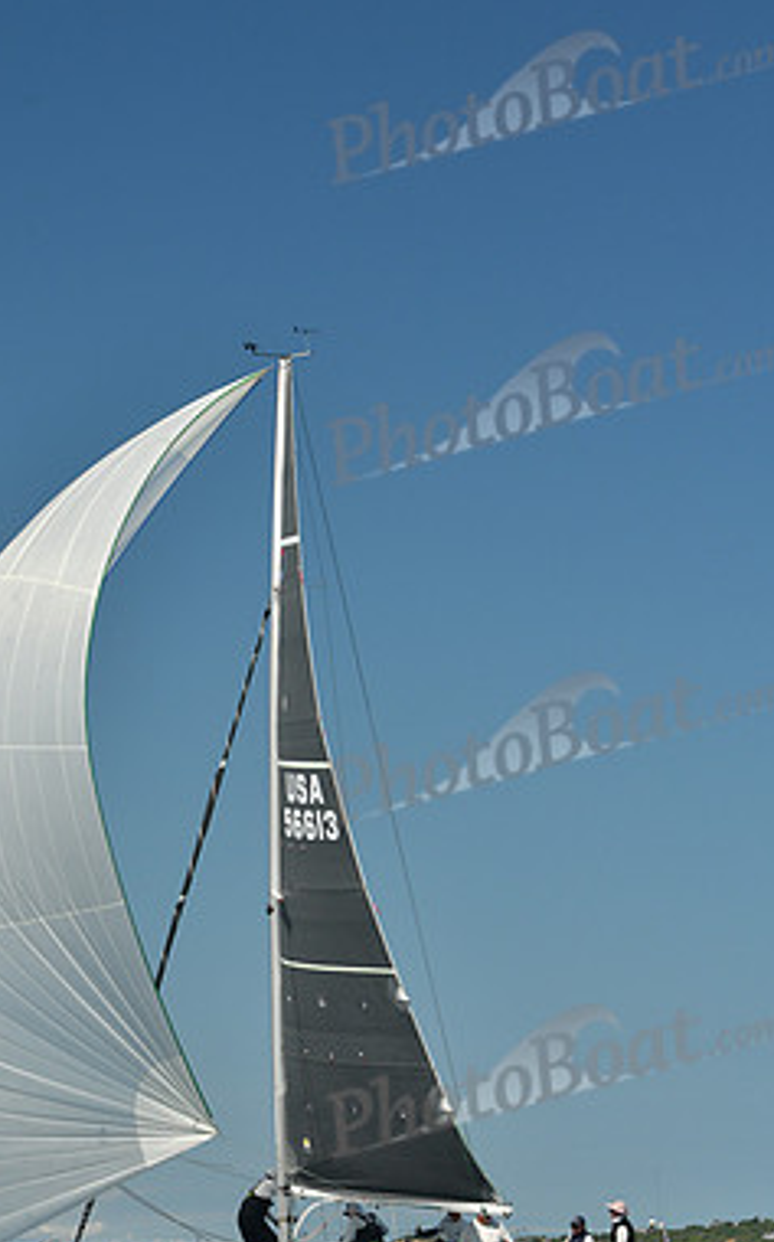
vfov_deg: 19.1
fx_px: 3684
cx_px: 158
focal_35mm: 109
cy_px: 618
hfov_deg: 11.9
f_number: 8
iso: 320
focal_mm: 70
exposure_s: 1/640
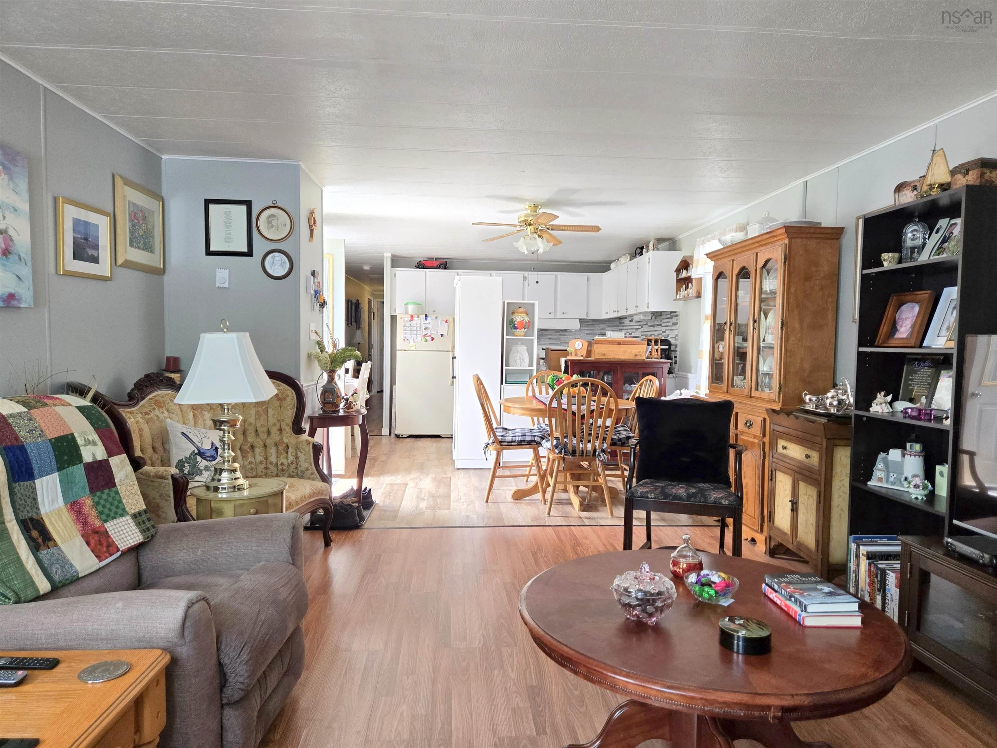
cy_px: 374
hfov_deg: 73.9
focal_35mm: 23
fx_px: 662
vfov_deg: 58.9
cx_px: 498
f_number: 1.8
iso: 200
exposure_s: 1/180
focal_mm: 5.4
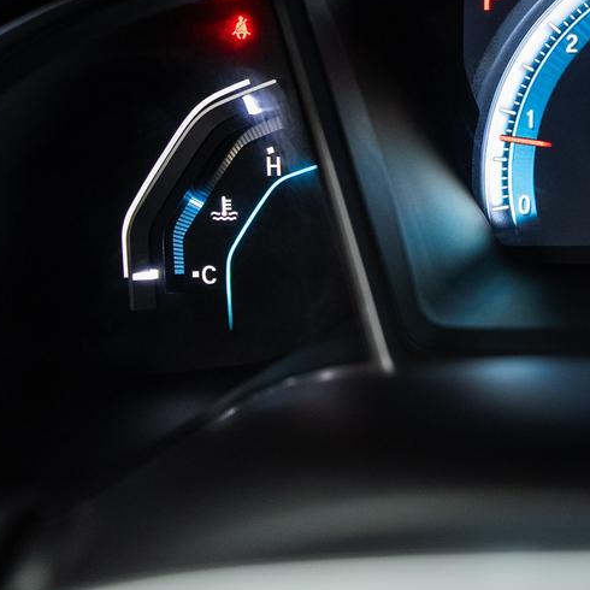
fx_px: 1157
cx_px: 715
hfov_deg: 25.5
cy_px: 140
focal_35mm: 60
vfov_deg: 28.2
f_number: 3.5
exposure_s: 1/40
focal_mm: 24
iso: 800
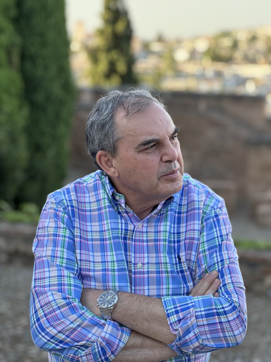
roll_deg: -1.7
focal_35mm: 77
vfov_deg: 25.3
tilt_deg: -6.4
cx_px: 136
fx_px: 804
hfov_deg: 19.1
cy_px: 181
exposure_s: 1/99
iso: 50
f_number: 2.8
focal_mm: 9
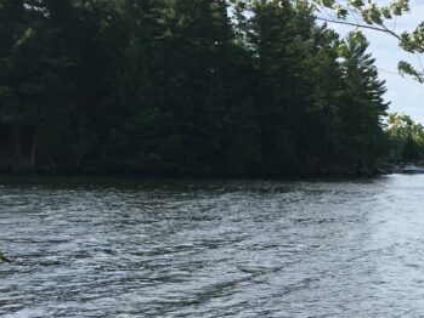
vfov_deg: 17.1
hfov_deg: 22.0
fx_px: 1041
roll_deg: -1.3
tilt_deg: -8.5
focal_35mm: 85
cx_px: 446
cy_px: 300
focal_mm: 4.15
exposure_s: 1/1508
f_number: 2.2
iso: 25
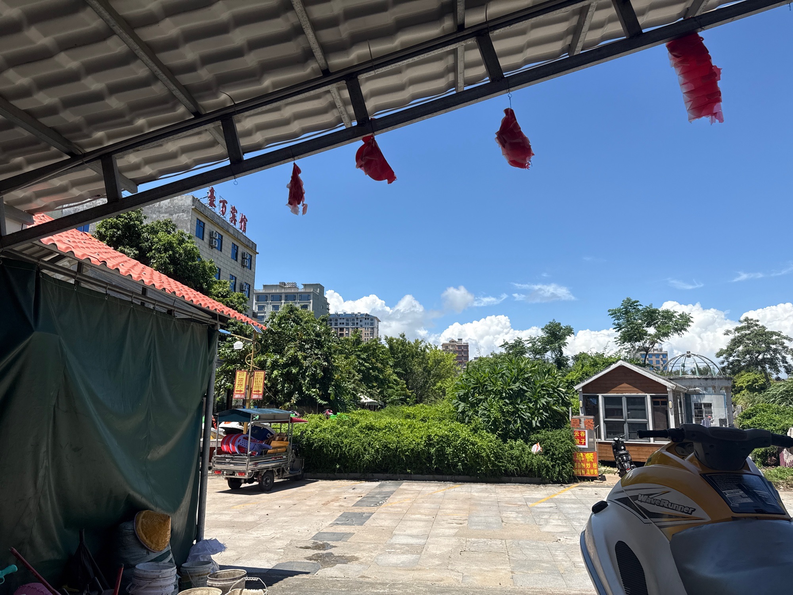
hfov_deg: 71.6
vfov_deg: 56.8
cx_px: 396
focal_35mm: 24
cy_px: 298
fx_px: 550
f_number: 1.78
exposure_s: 1/4975
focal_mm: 6.76
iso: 80
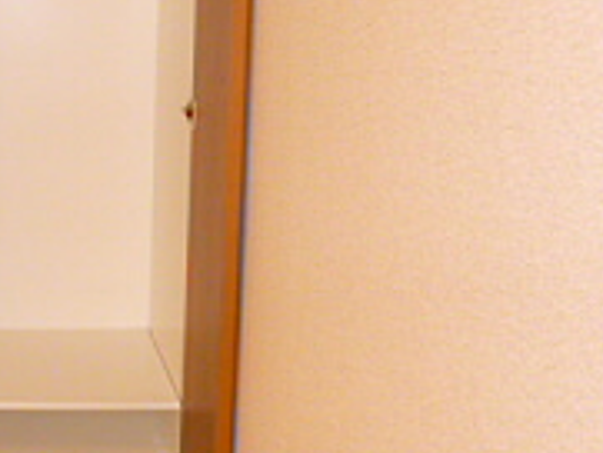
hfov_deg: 31.5
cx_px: 17
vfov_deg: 25.4
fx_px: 994
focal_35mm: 57
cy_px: 108
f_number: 2.5
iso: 320
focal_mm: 4.3
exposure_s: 1/60
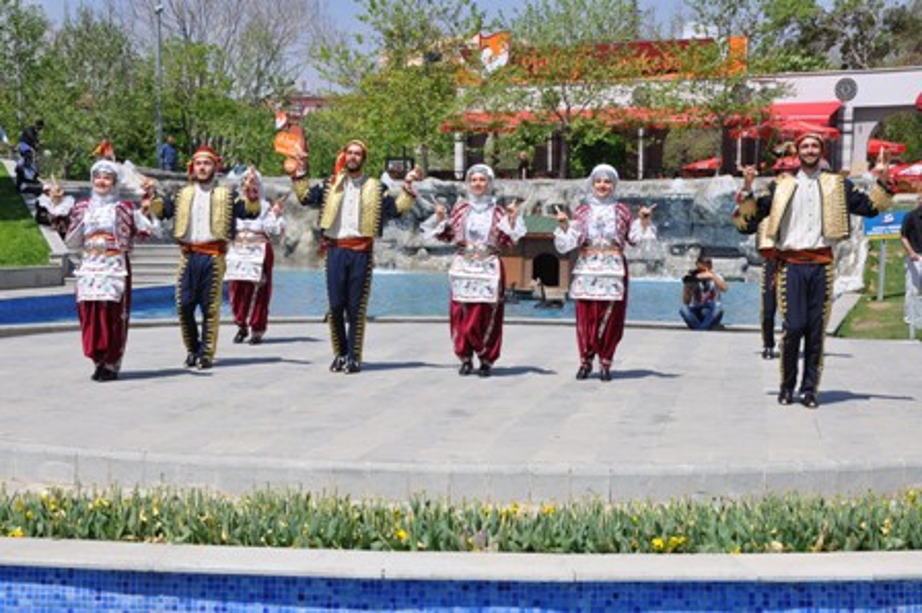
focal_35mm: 63
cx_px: 461
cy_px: 306
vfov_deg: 21.5
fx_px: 1612
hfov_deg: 31.9
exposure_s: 1/400
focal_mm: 42
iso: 200
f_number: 10
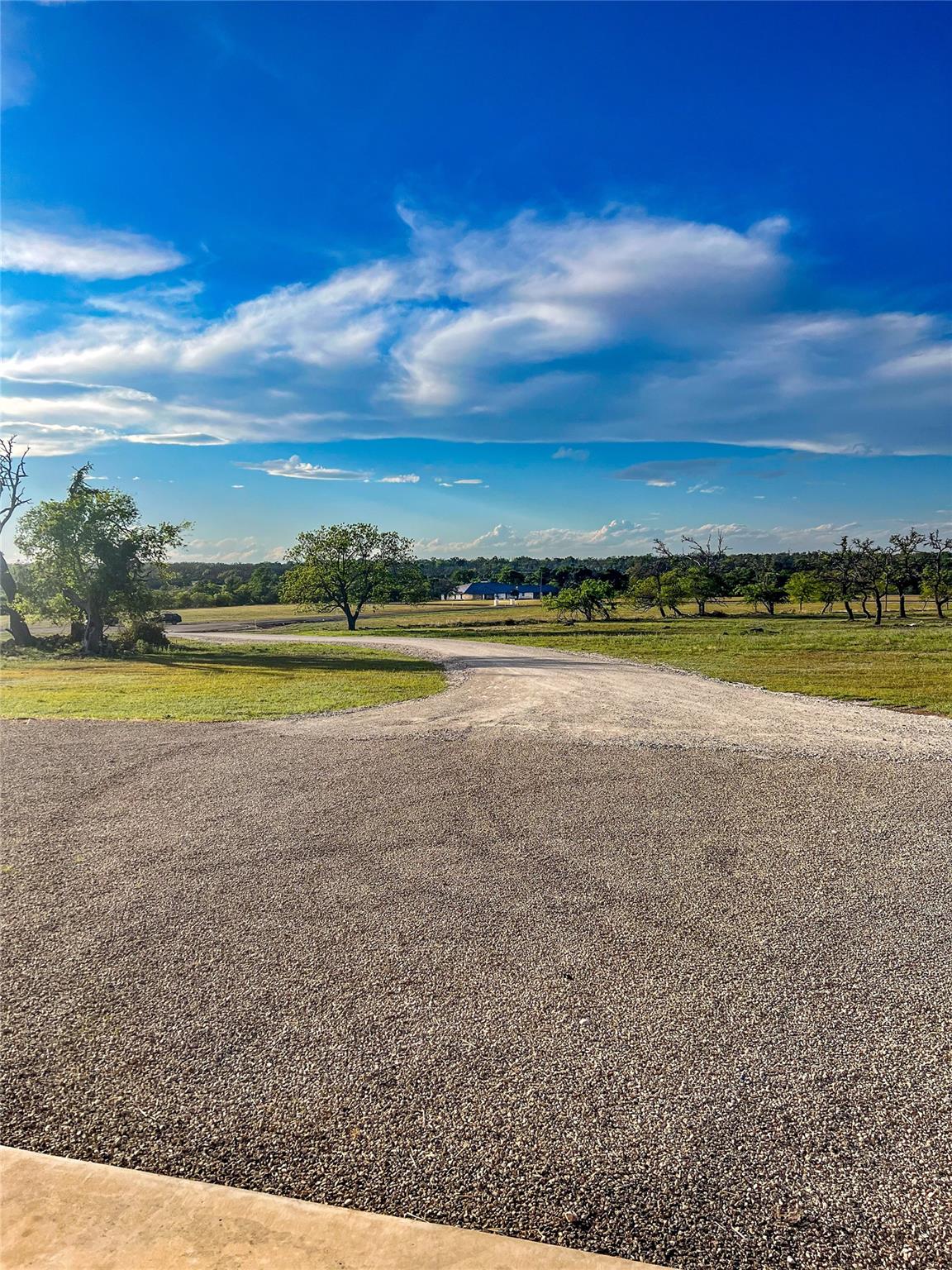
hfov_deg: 53.1
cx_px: 476
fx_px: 953
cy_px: 635
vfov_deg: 67.3
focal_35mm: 26
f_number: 1.5
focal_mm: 5.7
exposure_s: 1/5900
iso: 50
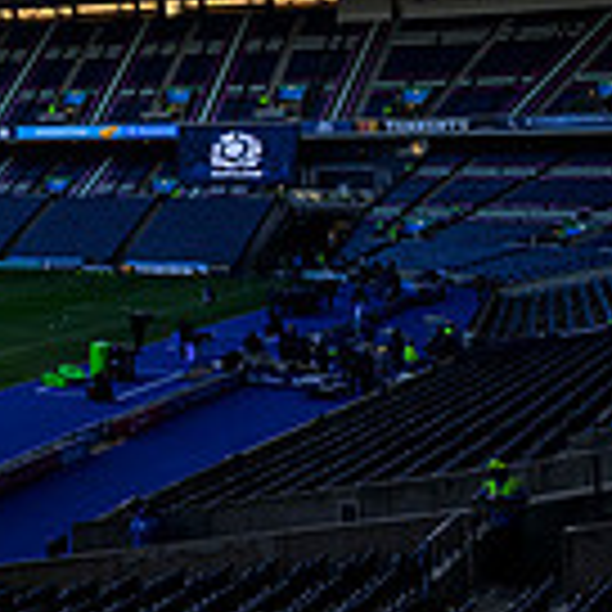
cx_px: -598
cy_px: 128
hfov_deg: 15.8
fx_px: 1740
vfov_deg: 19.8
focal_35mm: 87
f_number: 11
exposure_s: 1/200
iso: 500
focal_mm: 24
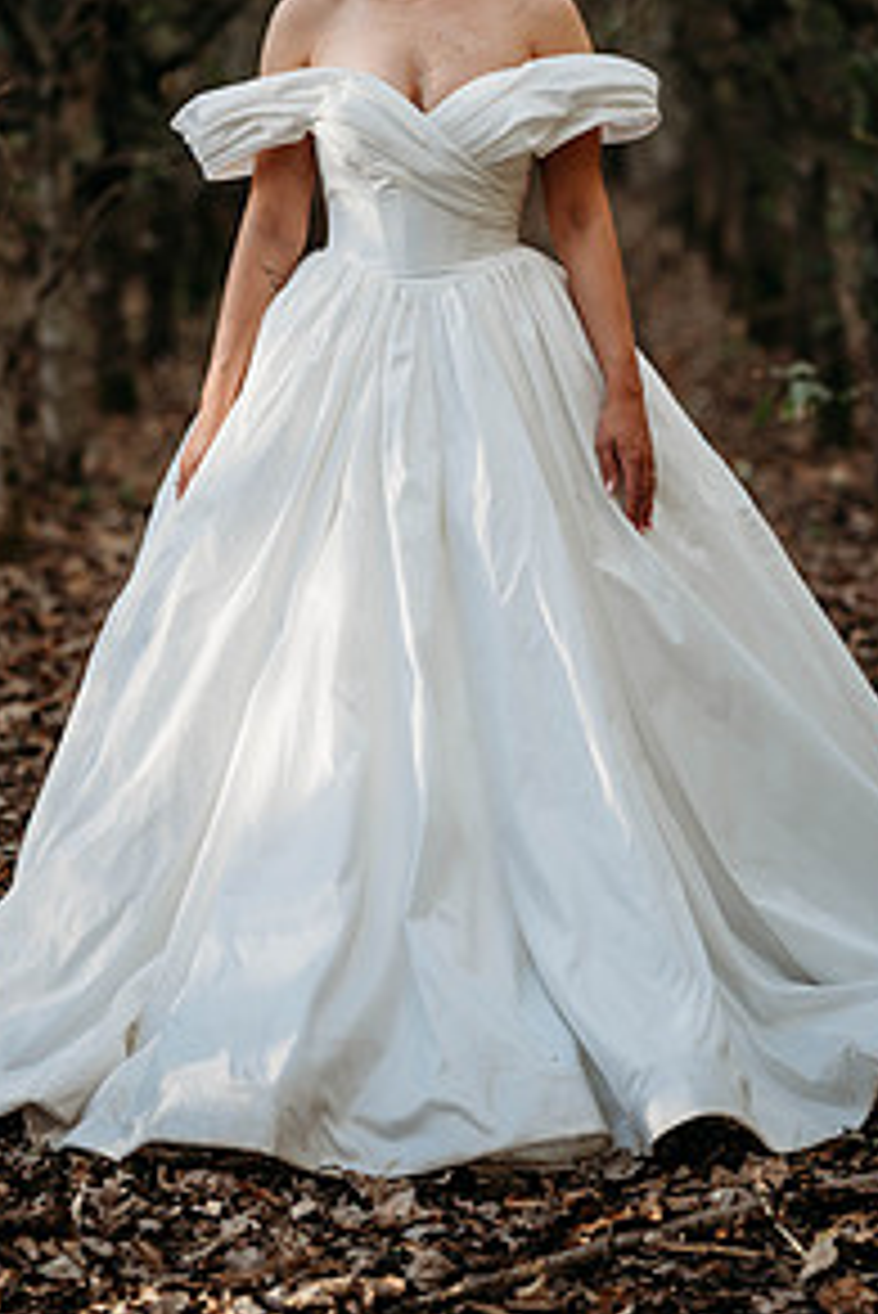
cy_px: 468
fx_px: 4786
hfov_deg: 10.5
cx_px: 468
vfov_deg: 15.6
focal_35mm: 131
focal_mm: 85
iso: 100
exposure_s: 1/640
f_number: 2
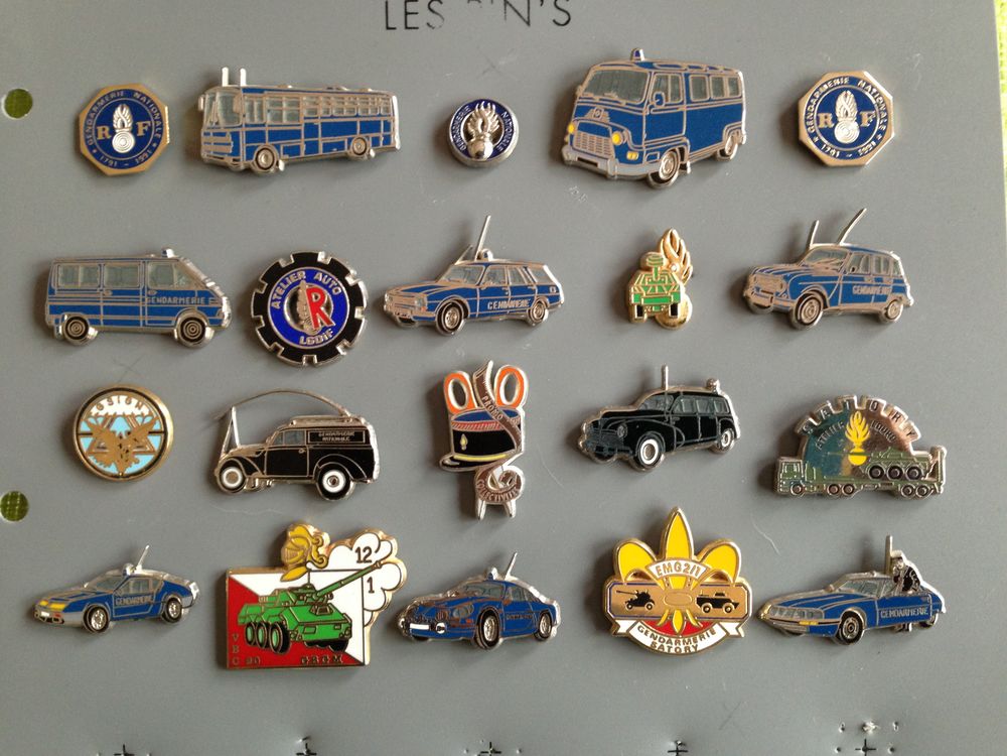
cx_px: 504
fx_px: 960
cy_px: 378
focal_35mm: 33
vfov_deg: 42.9
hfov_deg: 55.4
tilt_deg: -86.3
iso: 160
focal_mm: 4.12
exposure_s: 1/20
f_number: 2.4
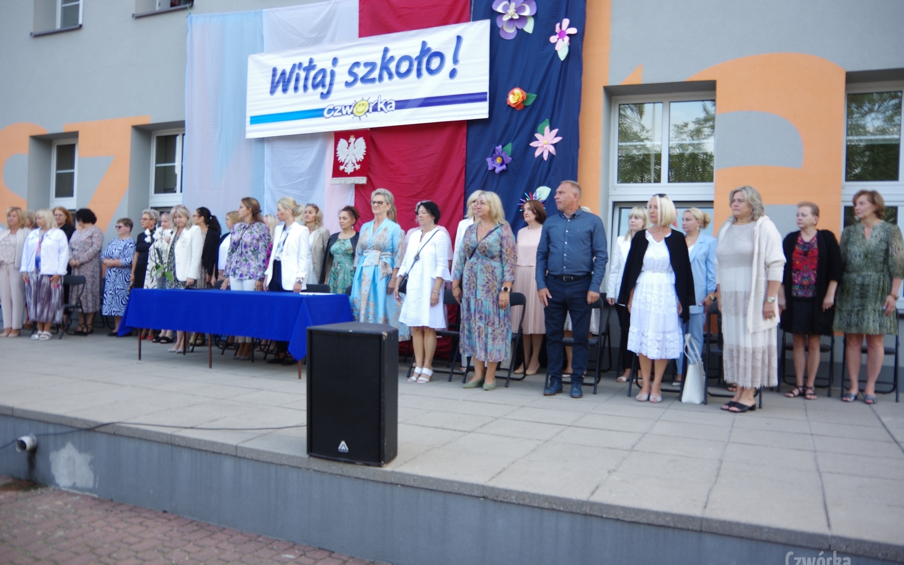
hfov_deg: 66.5
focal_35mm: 28
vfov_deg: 44.5
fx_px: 690
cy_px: 273
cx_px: 453
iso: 100
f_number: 4.5
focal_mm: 18
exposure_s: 1/80
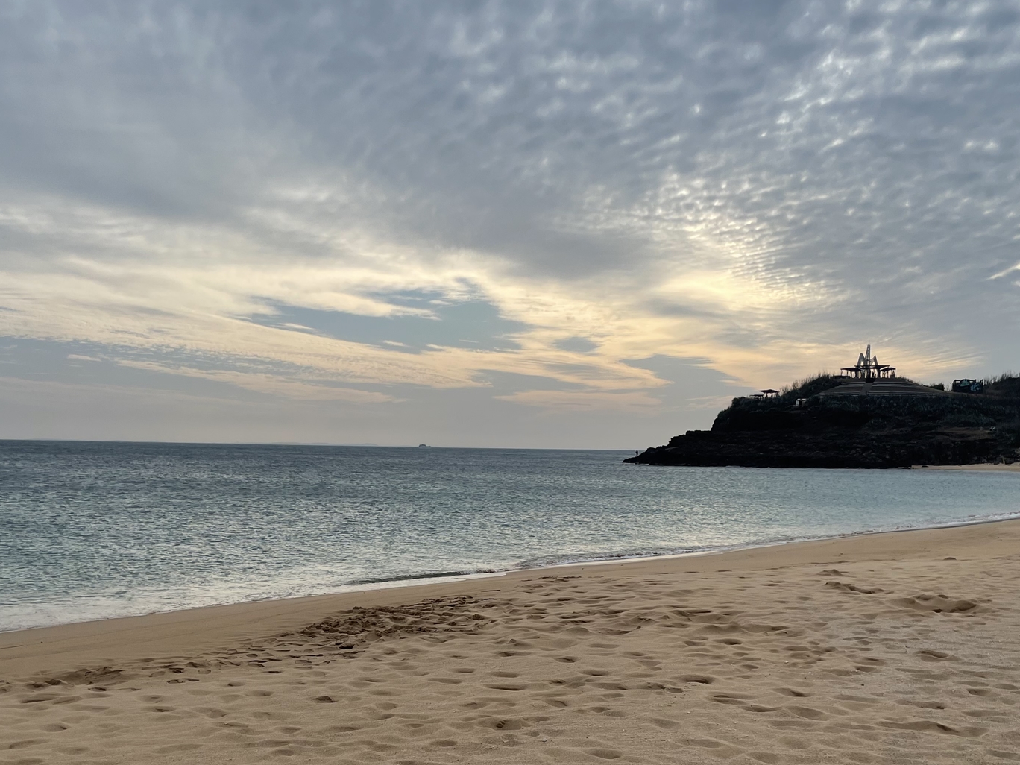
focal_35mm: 38
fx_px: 1120
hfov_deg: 48.9
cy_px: 503
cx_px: 459
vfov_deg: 37.4
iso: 32
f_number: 1.6
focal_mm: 4.2
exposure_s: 1/2304
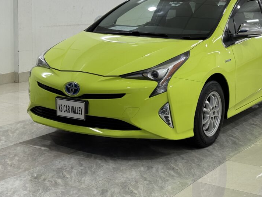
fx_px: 522
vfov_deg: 21.2
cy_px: 65
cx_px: 173
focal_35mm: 69
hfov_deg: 28.0
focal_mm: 6.76
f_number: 1.78
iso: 50
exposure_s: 1/100
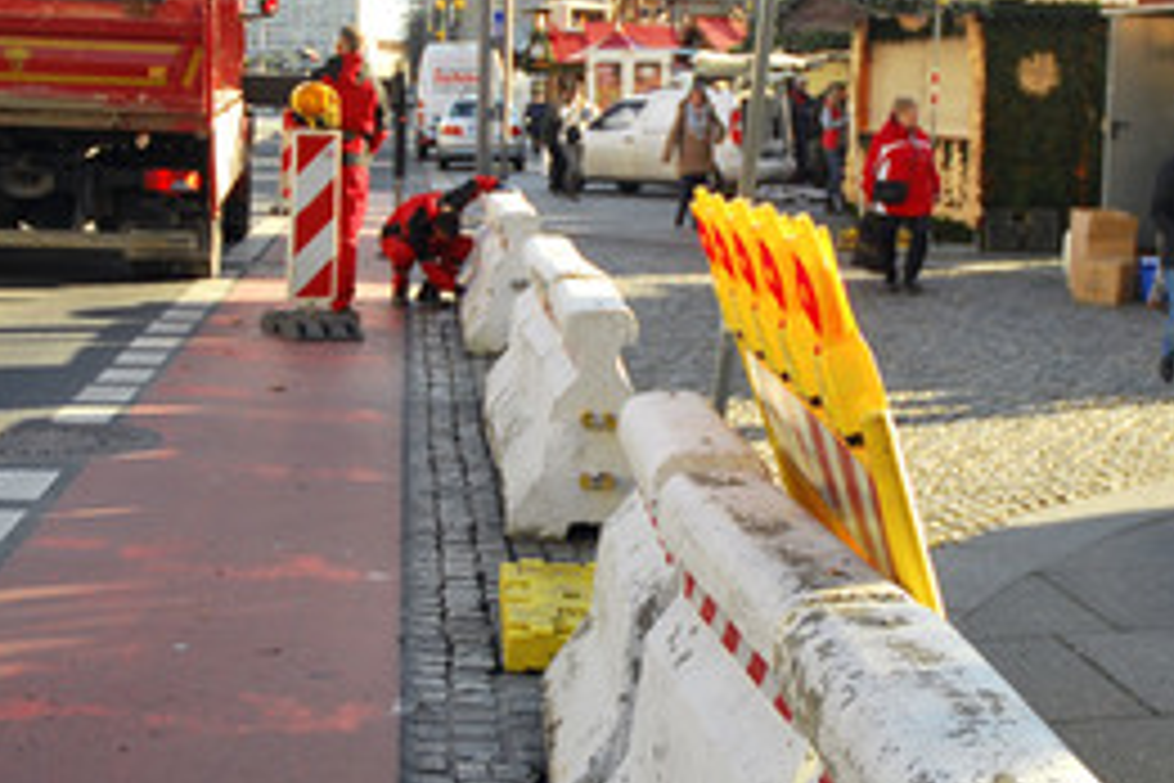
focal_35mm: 62
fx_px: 2022
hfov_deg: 32.4
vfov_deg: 21.9
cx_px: 600
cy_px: 346
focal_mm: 24
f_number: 5
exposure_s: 1/500
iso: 200
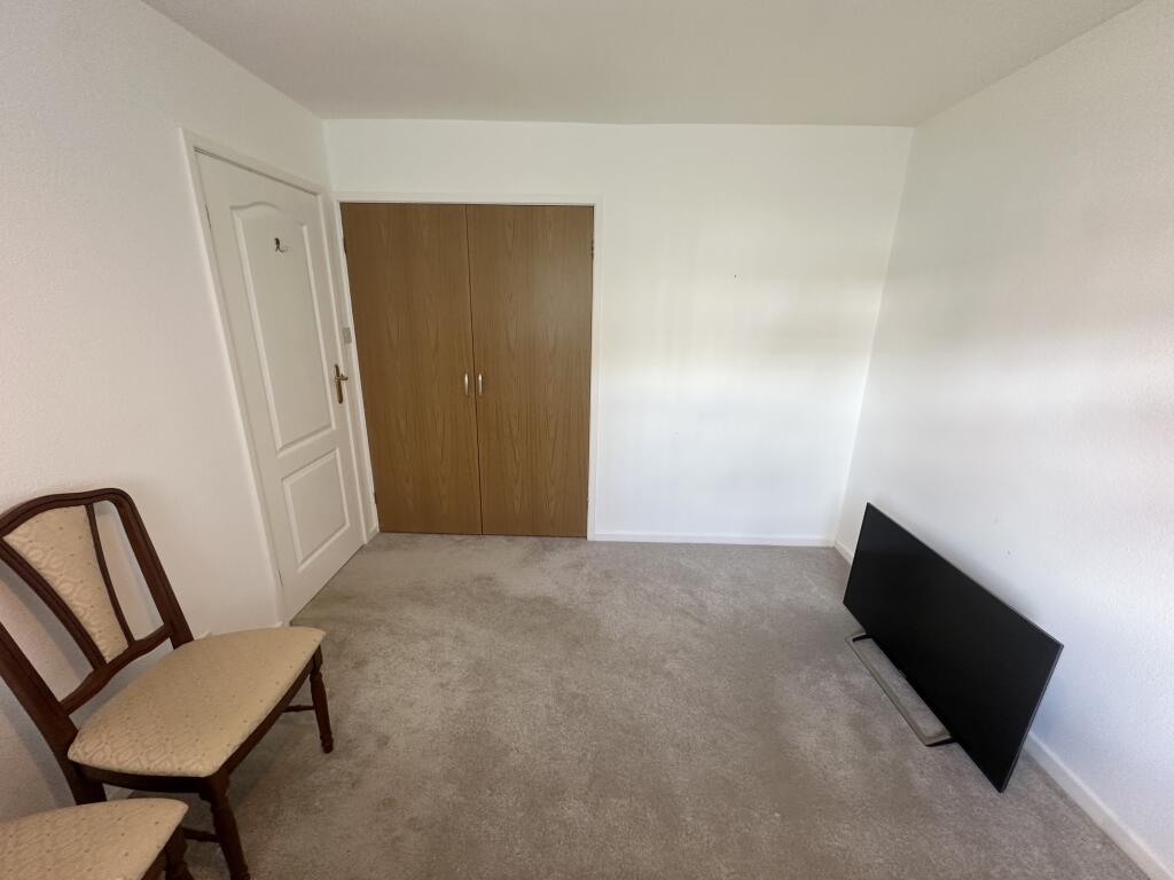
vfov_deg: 85.7
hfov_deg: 102.1
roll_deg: -1.9
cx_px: 587
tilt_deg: -16.8
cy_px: 440
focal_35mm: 14
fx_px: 475
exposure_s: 1/50
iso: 200
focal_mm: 2.22
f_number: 2.2
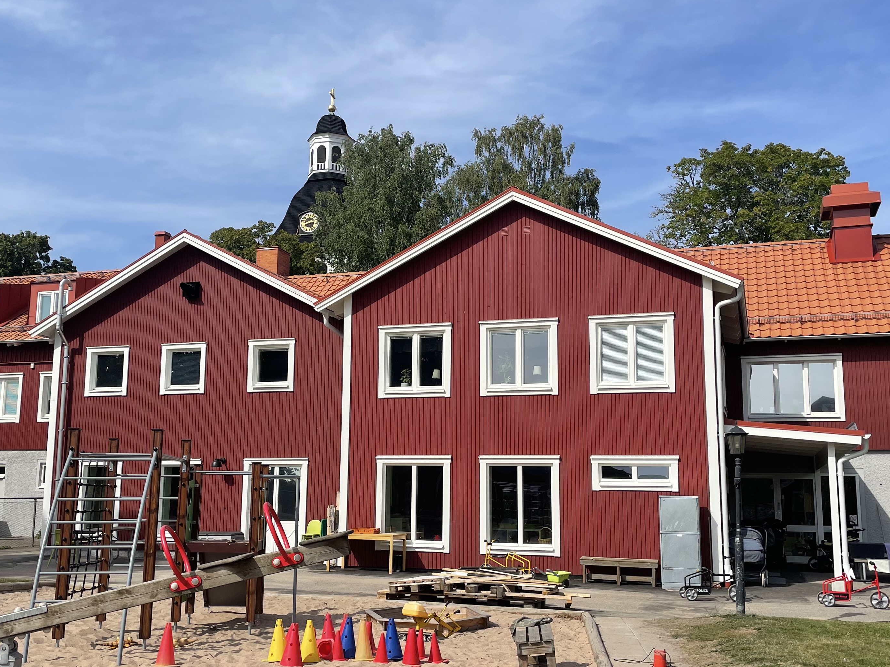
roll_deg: -0.2
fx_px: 977
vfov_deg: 37.7
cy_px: 358
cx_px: 416
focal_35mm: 38
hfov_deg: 48.9
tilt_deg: +9.4
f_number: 1.6
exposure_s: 1/4132
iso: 32
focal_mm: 4.2
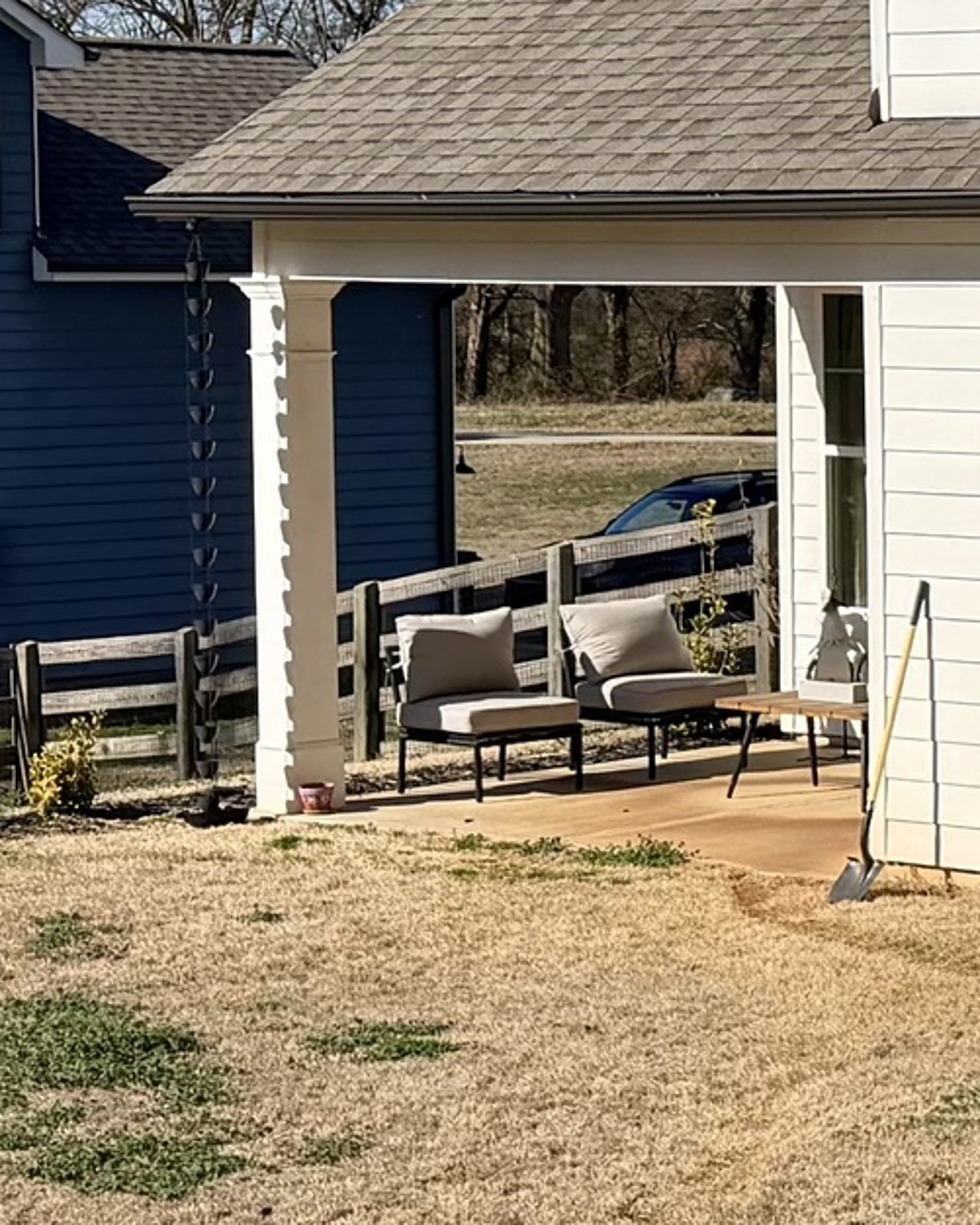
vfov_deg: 16.7
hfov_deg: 11.7
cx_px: 2095
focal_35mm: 115
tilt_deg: -2.7
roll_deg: -0.8
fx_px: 4168
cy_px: 499
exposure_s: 1/5319
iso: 80
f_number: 1.78
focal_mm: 6.76
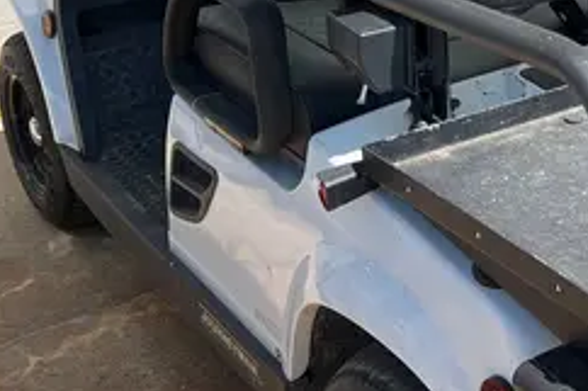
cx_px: 624
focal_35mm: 82
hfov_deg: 23.5
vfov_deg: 16.4
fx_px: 1338
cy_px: 33
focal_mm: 5.1
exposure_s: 1/2358
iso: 50
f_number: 1.6
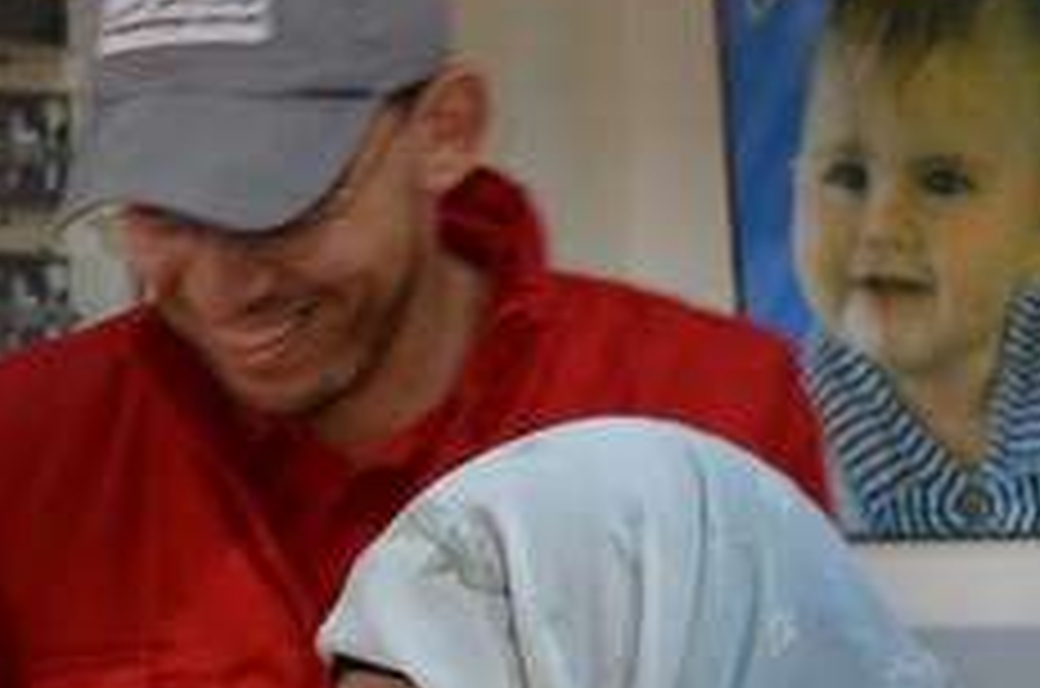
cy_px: 746
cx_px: -41
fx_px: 4191
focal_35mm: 145
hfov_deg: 13.9
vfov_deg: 9.3
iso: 1100
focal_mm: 35
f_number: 4.5
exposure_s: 1/30
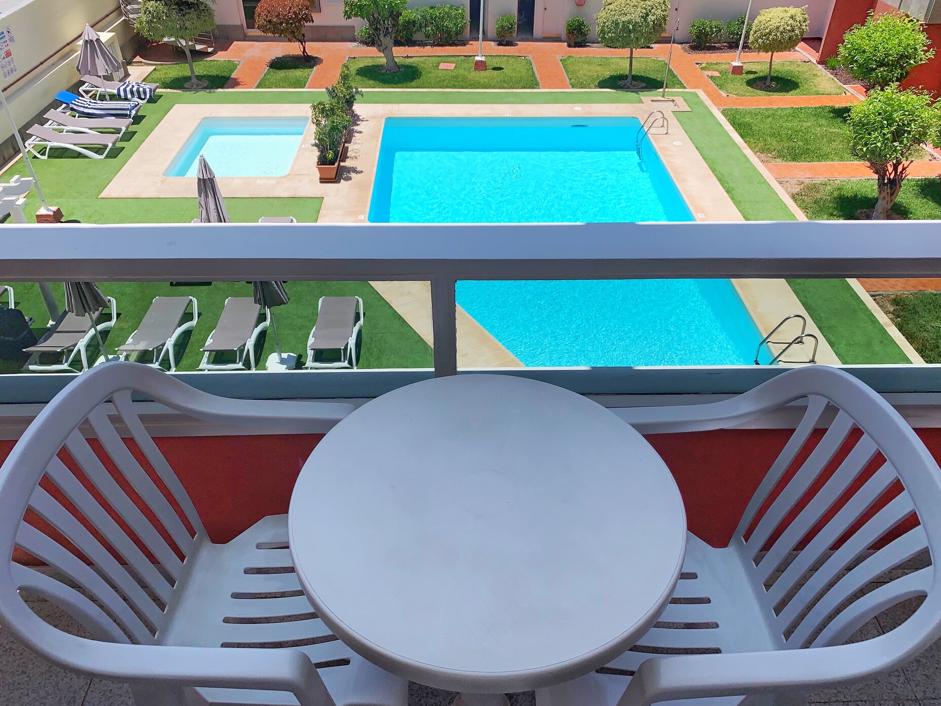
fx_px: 734
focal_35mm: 27
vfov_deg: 51.4
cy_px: 364
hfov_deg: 65.3
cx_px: 479
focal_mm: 4.25
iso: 25
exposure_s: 1/2833
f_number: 1.8
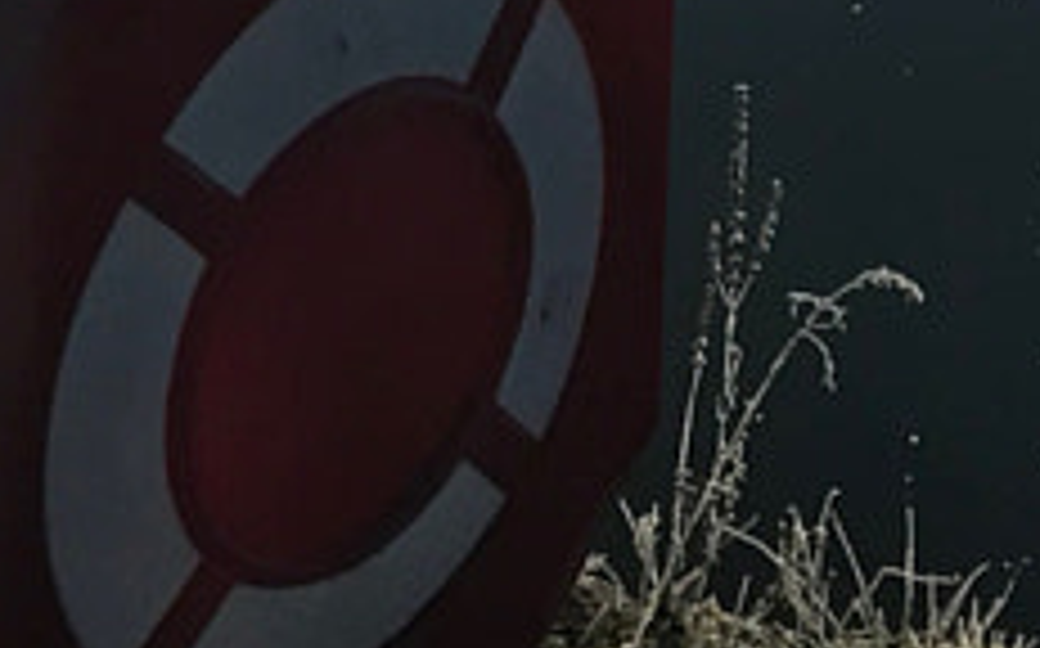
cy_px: -1035
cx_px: 918
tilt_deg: -15.2
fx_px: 5834
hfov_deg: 10.1
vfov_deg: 6.0
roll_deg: -0.4
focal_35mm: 206
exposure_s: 1/7407
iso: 25
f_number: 1.8
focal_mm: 3.99
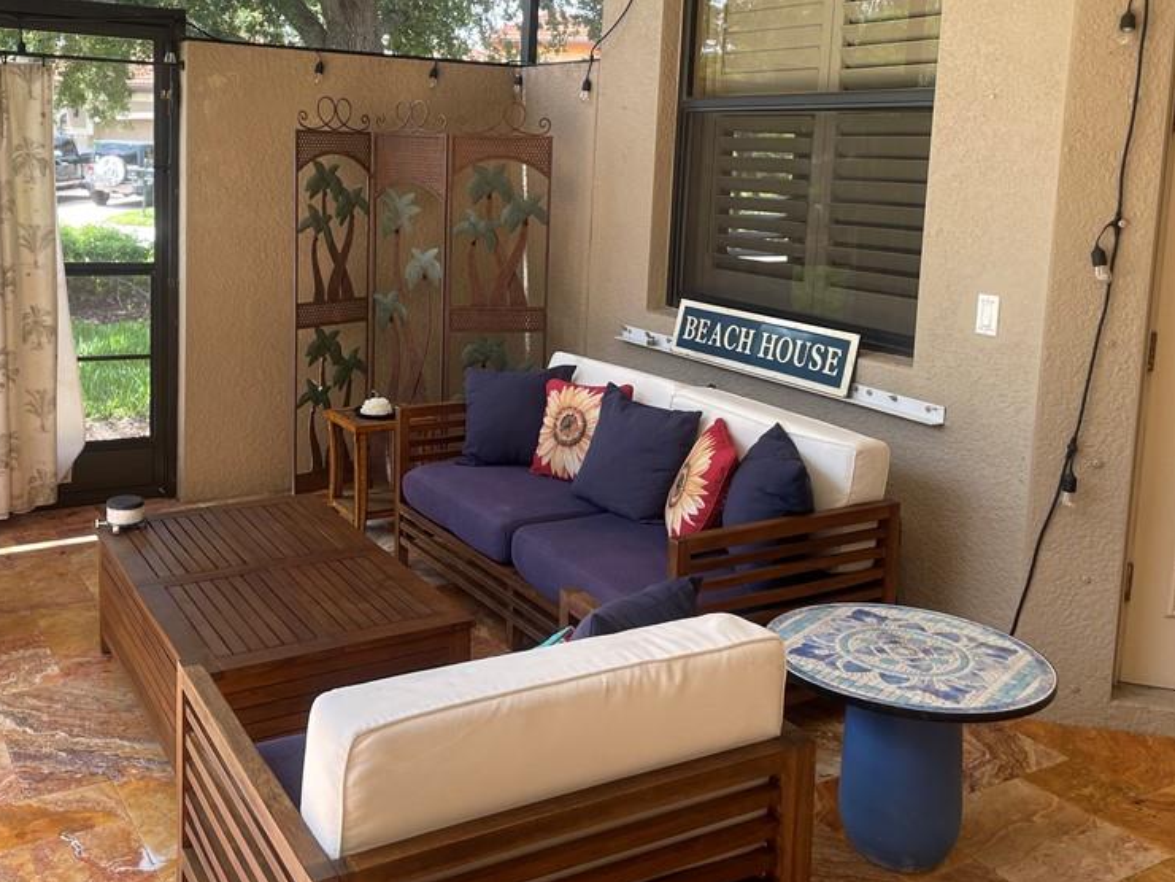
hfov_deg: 51.2
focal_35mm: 36
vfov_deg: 39.3
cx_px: 500
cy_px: 304
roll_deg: -2.0
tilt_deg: -7.1
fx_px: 1222
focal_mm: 4.2
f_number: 1.6
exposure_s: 1/121
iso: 40
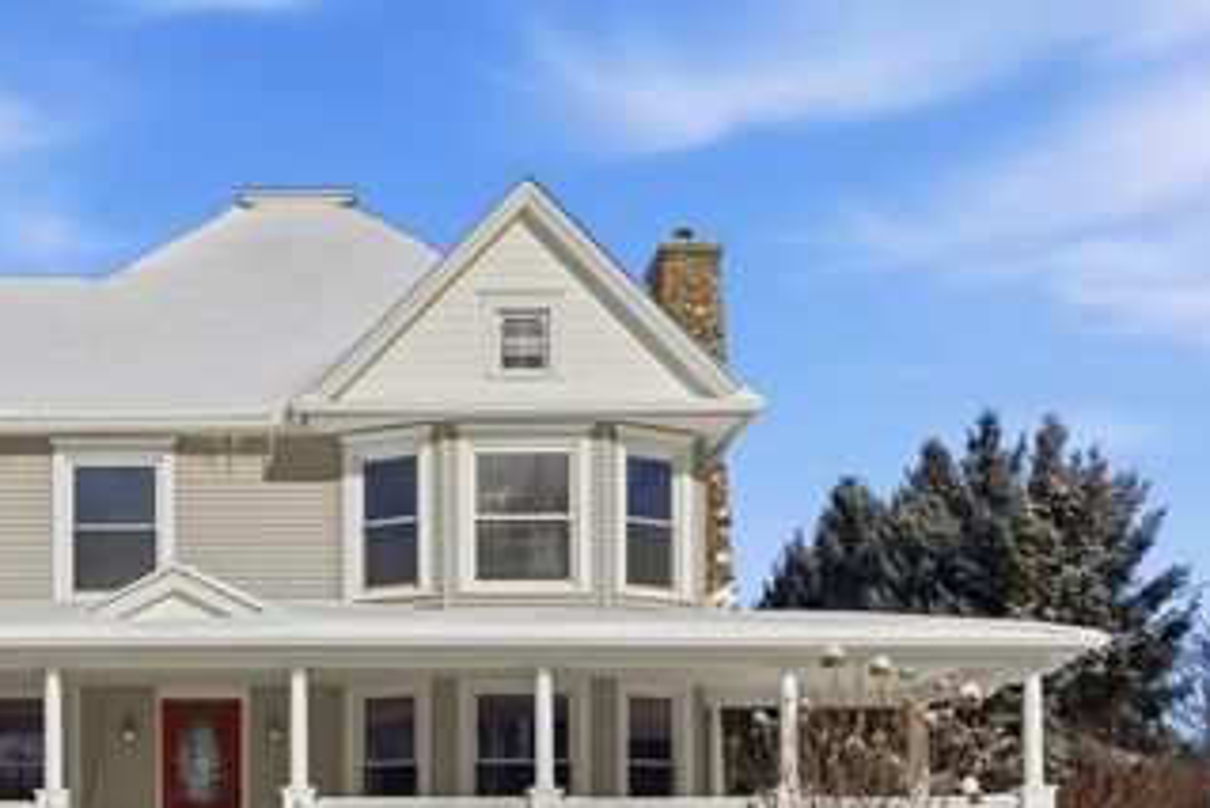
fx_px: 1580
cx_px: 300
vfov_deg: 28.4
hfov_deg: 40.7
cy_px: 571
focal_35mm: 47
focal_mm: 30
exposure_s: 1/8000
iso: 100
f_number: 4
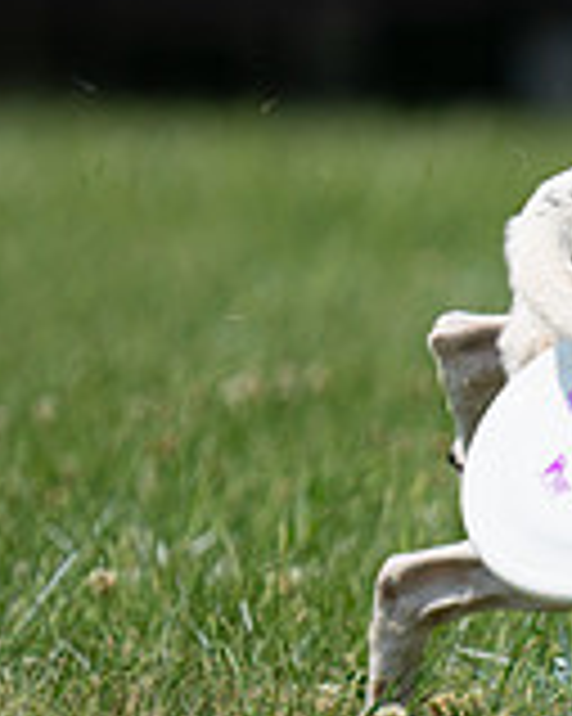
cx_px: 1054
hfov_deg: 1.1
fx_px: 30459
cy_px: 340
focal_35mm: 1438
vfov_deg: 1.3
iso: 640
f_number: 6.3
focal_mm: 419
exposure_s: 1/4000
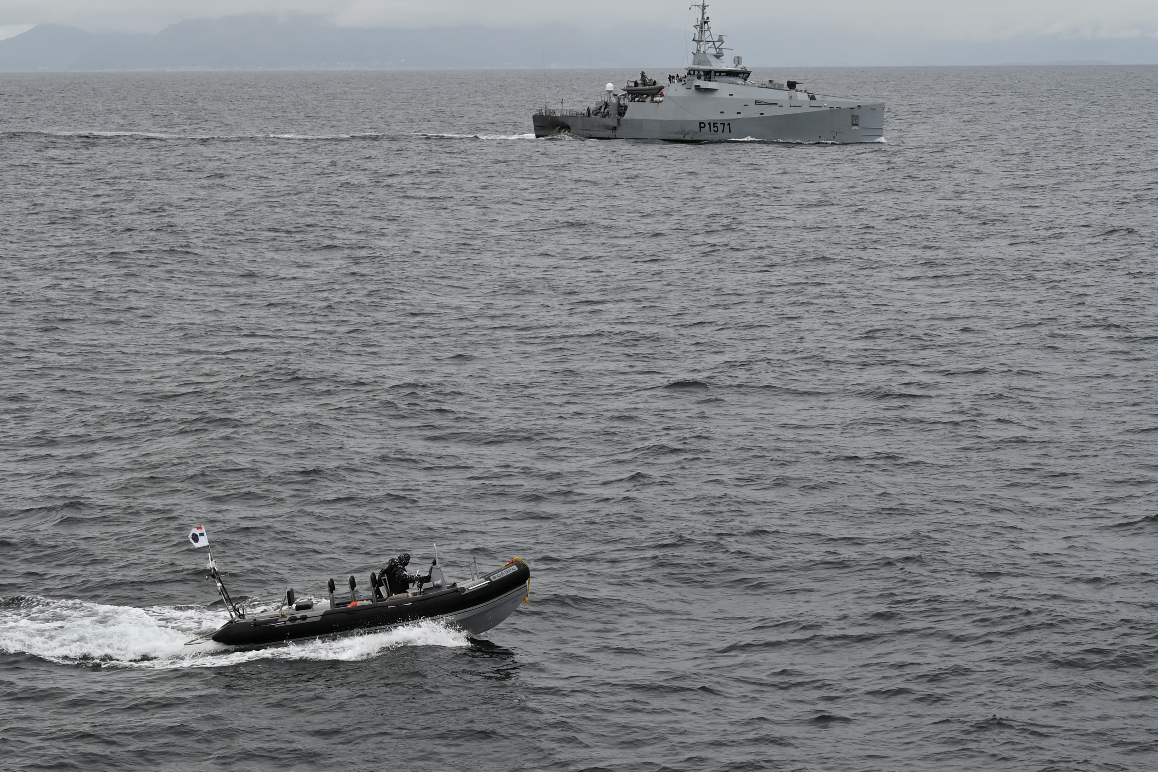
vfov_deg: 13.3
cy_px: 368
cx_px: 603
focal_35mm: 103
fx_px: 3313
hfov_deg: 19.8
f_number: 6.3
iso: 100
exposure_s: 1/320
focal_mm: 59
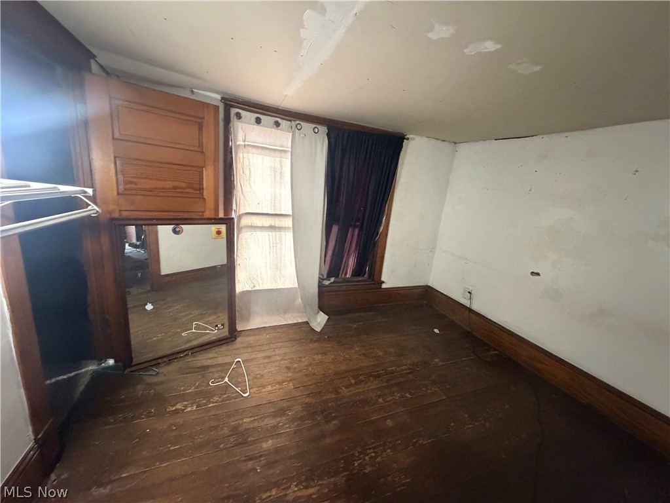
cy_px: 252
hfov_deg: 102.1
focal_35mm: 14
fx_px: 271
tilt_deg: -14.0
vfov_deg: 85.7
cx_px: 335
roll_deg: -5.5
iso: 1250
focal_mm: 2.22
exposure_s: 1/60
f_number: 2.2
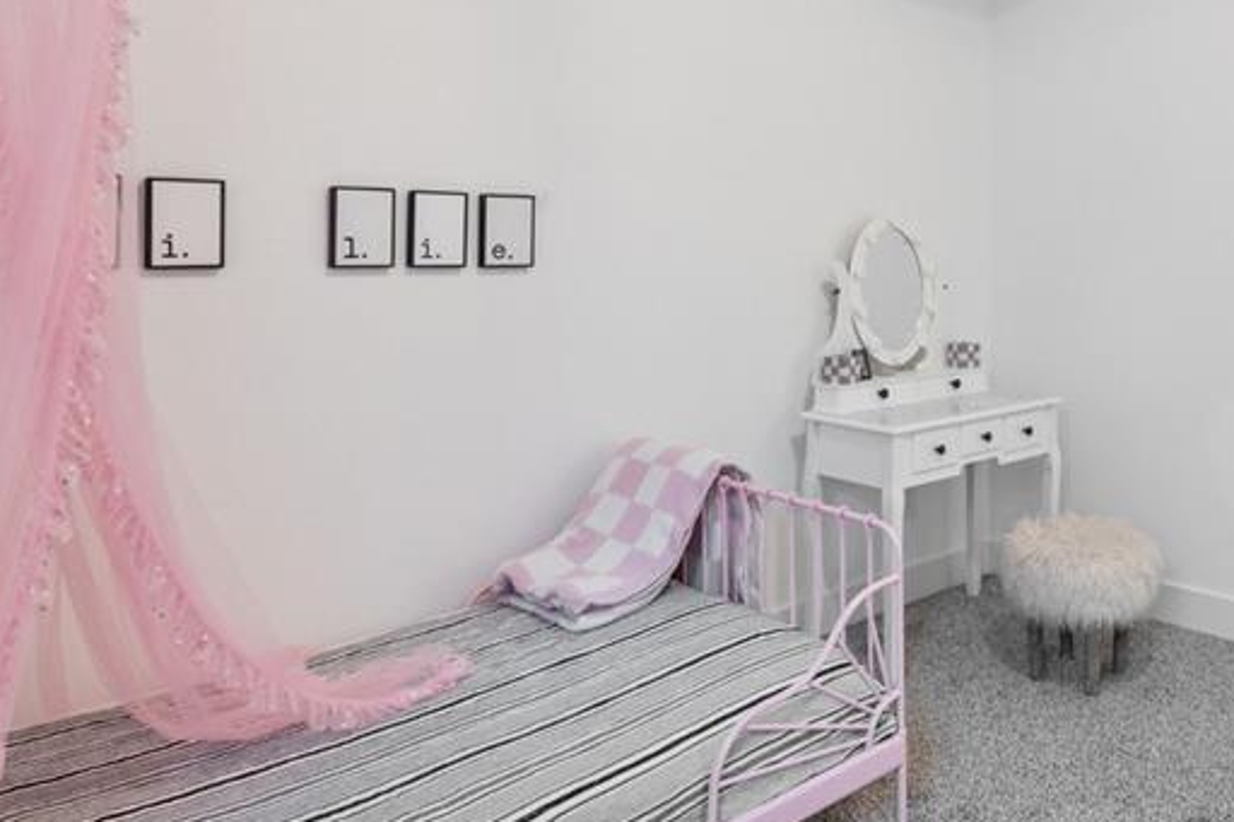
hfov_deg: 58.4
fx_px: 1028
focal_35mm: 30
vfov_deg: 42.6
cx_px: 940
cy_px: 231
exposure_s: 1/3.33
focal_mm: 15
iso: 800
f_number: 11
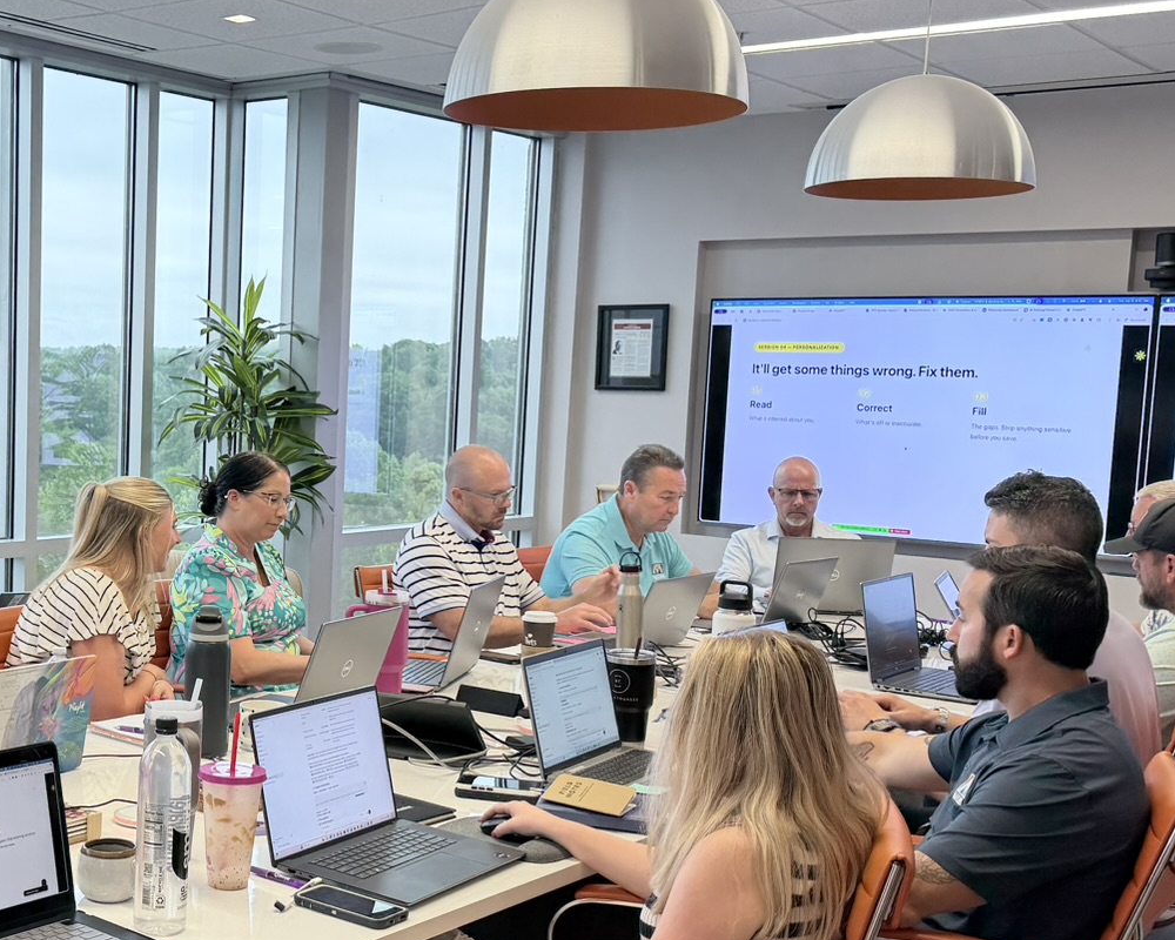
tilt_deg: -2.7
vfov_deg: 31.4
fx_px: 1669
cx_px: 199
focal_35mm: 48
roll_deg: -2.4
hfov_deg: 37.1
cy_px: 559
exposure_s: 1/120
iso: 125
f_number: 1.78
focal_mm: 6.76
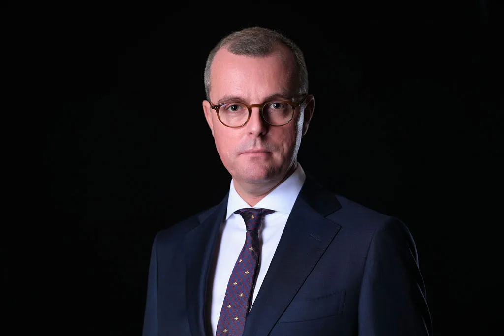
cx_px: 252
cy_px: 168
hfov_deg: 27.3
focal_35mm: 74
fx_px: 1036
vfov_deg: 18.4
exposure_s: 1/125
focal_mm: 74
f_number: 3.5
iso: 125
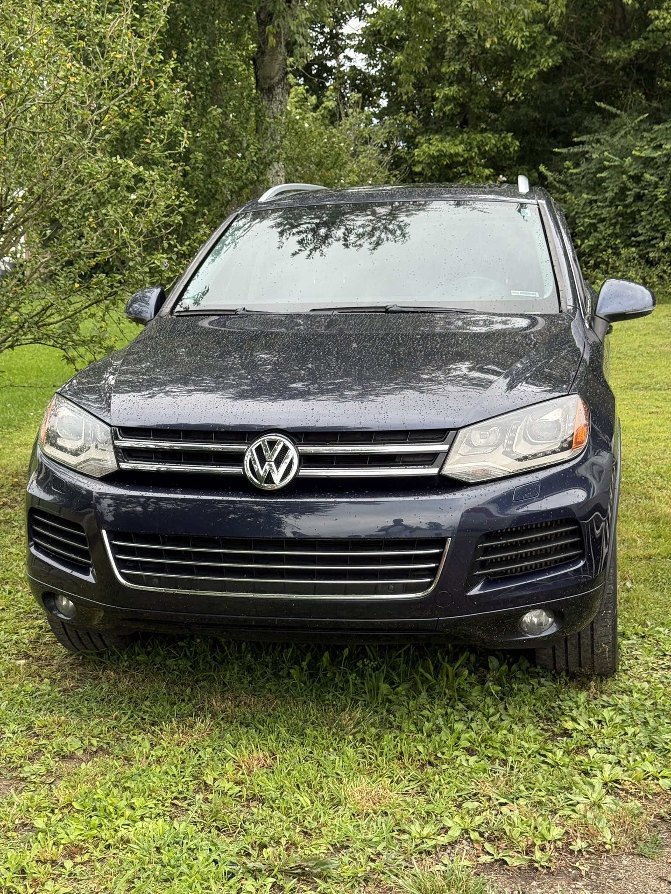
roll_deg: +1.8
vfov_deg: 39.7
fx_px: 1241
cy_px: 447
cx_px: 336
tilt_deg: -8.5
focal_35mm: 48
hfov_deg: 30.3
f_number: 1.78
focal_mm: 6.76
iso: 80
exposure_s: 1/129
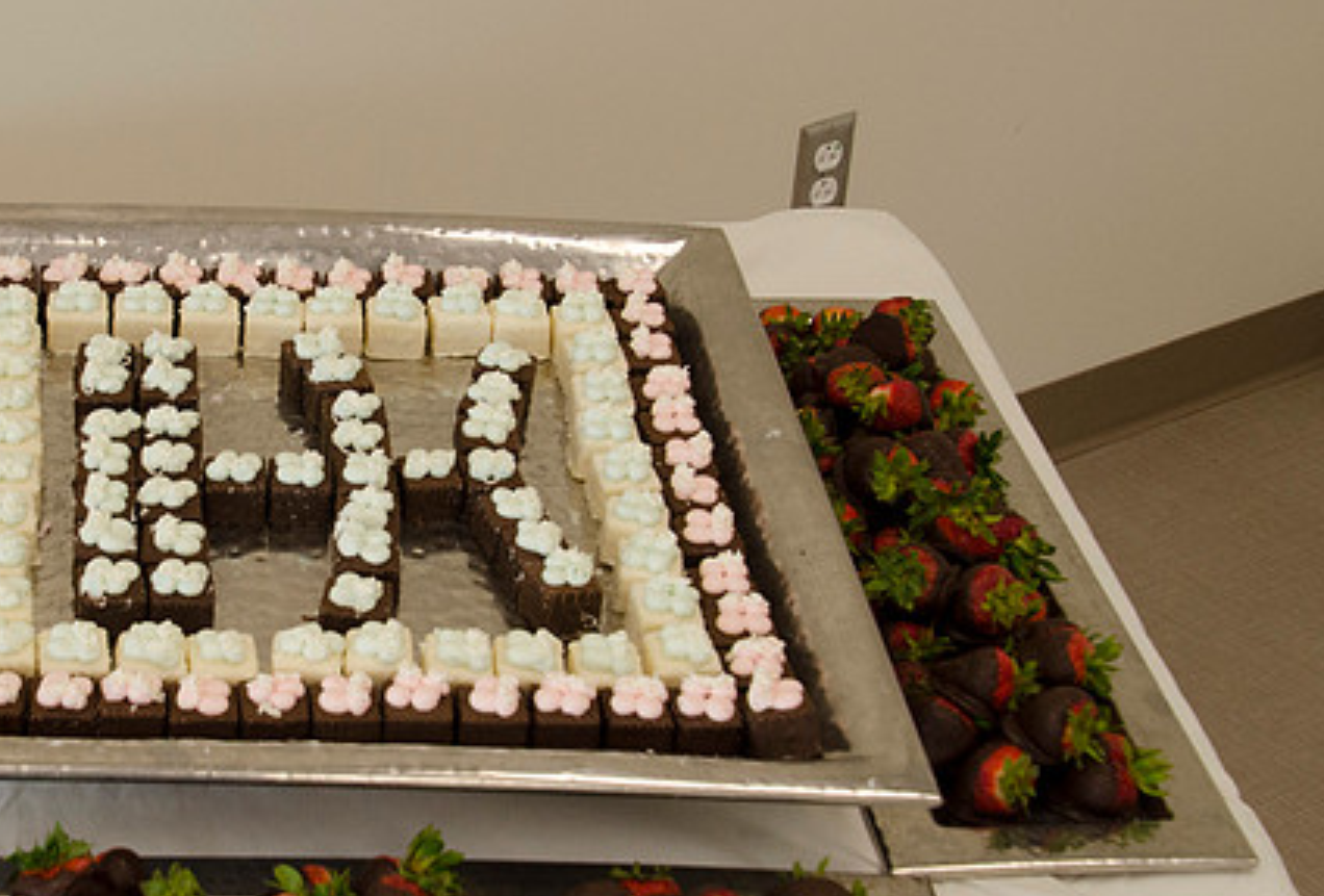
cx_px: 280
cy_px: 376
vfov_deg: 18.4
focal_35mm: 75
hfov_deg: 26.4
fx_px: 2771
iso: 640
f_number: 5.6
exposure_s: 1/125
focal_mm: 26
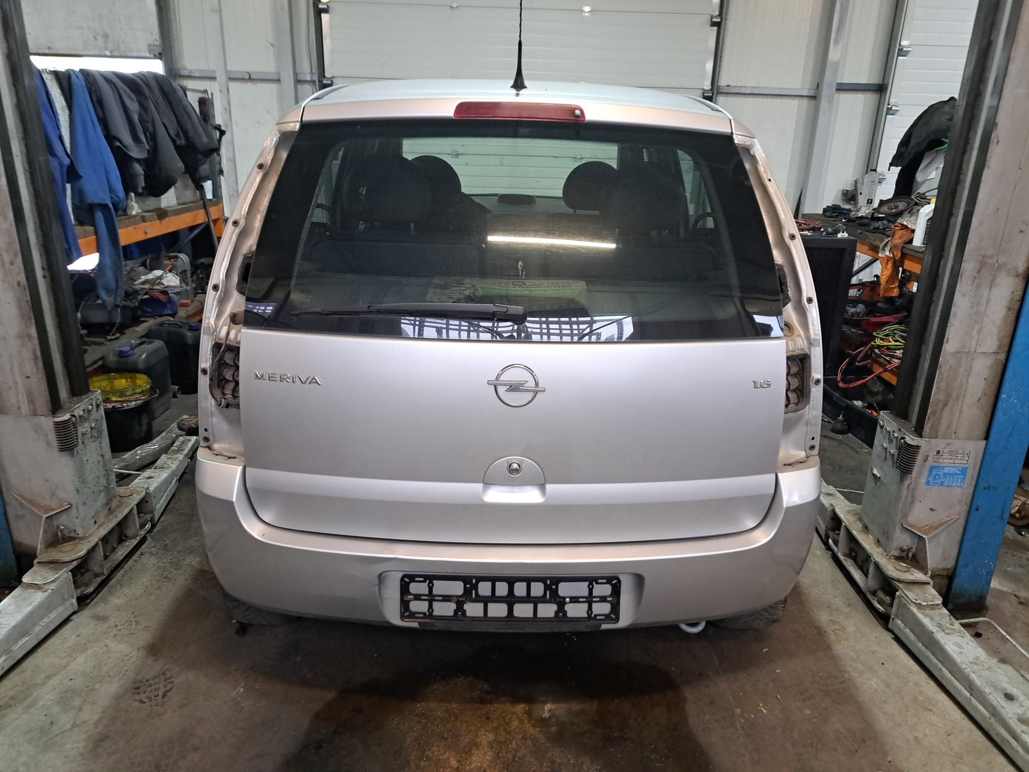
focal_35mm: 24
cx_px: 514
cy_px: 386
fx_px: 713
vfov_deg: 56.8
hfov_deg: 71.6
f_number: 1.8
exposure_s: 1/50
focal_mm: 5.23
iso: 261
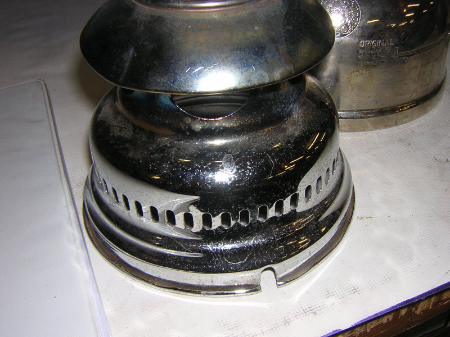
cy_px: 168
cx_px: 225
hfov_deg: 51.4
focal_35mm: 36
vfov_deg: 39.7
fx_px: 468
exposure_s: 1/60.1
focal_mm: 4.7
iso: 100
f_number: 5.2
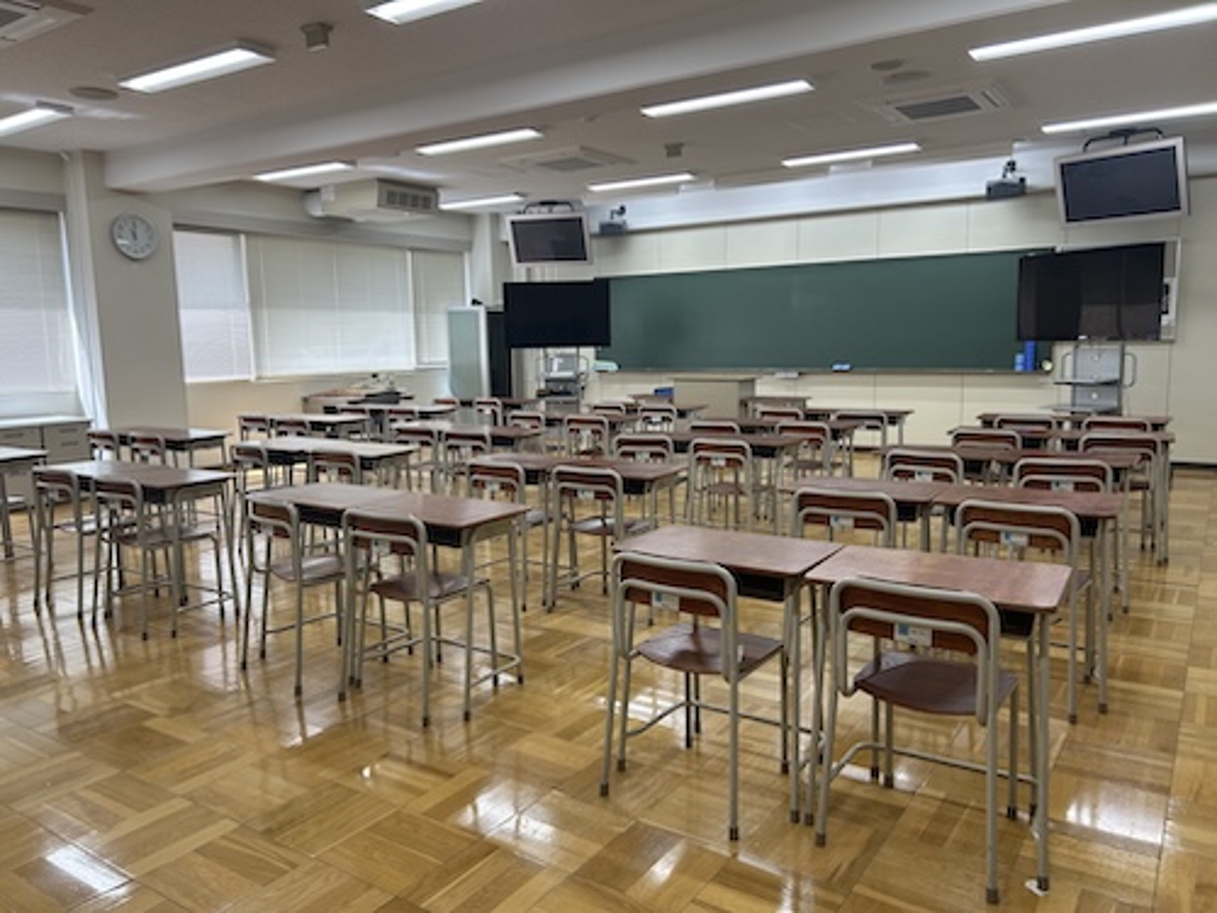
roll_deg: +1.4
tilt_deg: -7.5
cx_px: 608
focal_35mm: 26
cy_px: 456
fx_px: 914
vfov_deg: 53.1
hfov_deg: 67.3
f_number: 1.5
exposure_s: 1/100
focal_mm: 5.7
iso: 40
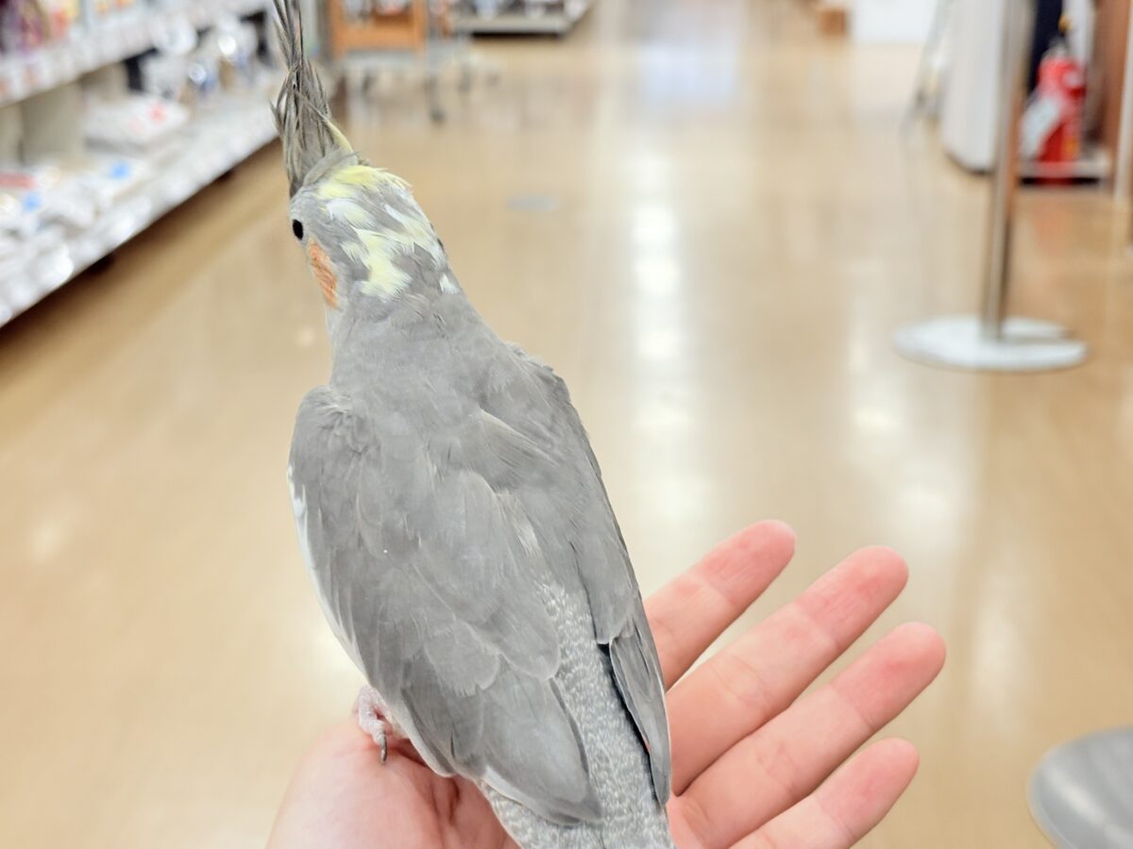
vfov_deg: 28.0
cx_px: 566
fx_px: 1702
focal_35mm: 52
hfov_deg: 36.8
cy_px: 424
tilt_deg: -15.5
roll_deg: +0.5
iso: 125
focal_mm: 5.96
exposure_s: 1/100
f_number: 1.6
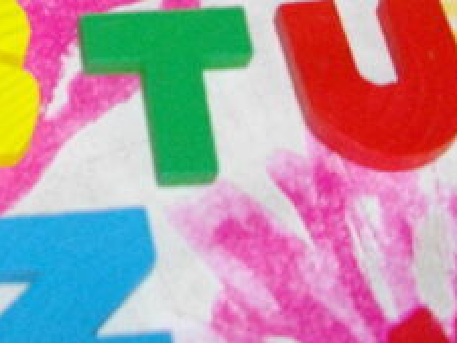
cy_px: -191
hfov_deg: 13.5
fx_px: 1822
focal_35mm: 138
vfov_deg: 10.3
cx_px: -230
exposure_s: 1/50
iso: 200
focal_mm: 5.7
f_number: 2.9
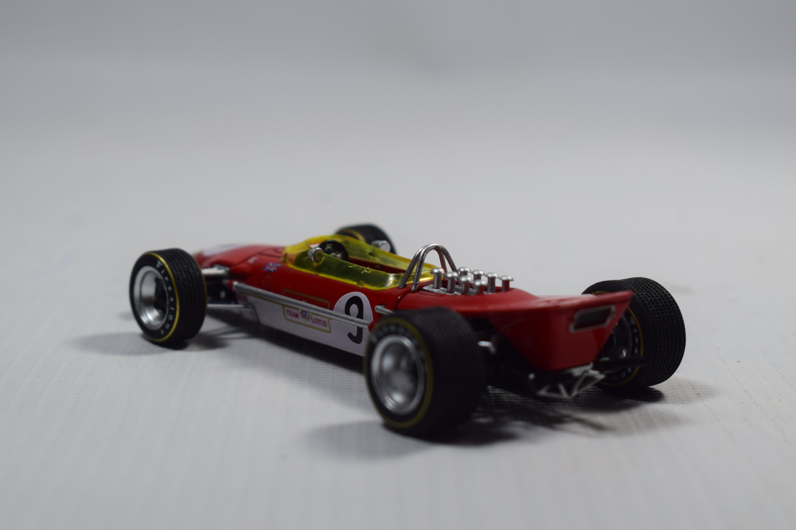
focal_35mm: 82
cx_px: 398
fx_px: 1824
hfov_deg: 24.6
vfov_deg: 16.6
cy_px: 265
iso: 400
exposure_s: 1/100
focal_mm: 55
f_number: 9
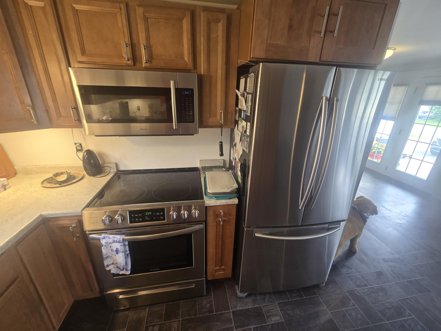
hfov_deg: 106.2
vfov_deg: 89.9
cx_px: 220
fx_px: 166
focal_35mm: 13
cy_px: 166
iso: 160
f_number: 2.2
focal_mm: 2.2
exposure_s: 1/60
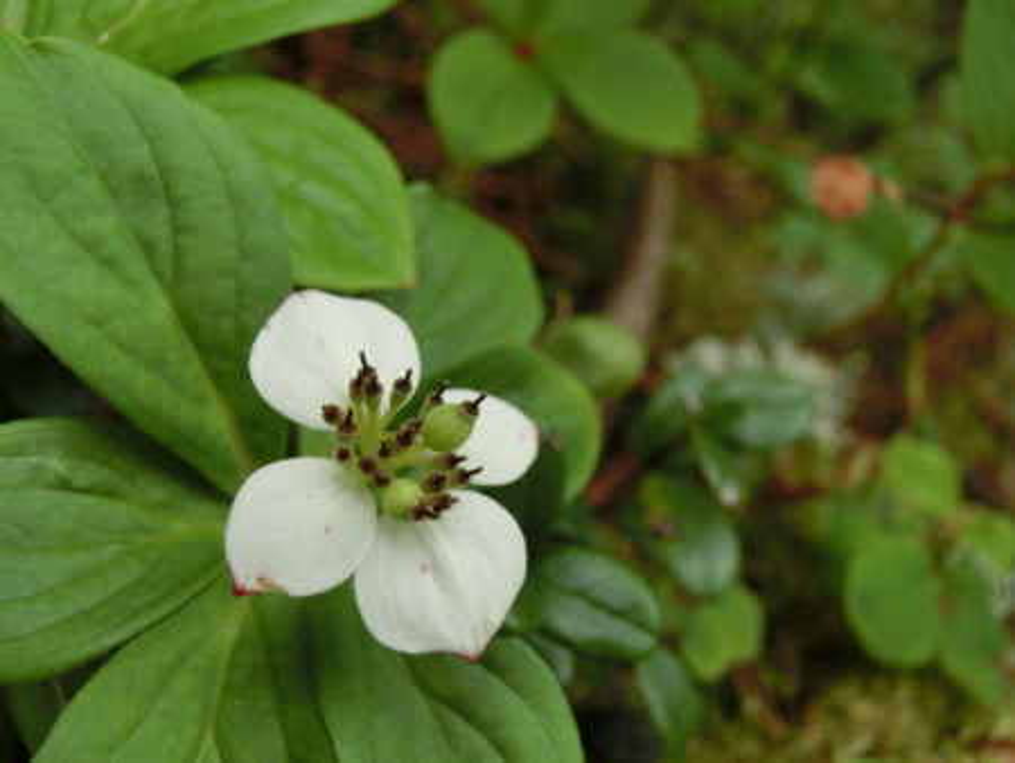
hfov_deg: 49.0
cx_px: 508
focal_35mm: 38
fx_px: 1115
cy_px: 382
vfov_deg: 37.8
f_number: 3.9
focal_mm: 6.67
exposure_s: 1/125
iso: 100
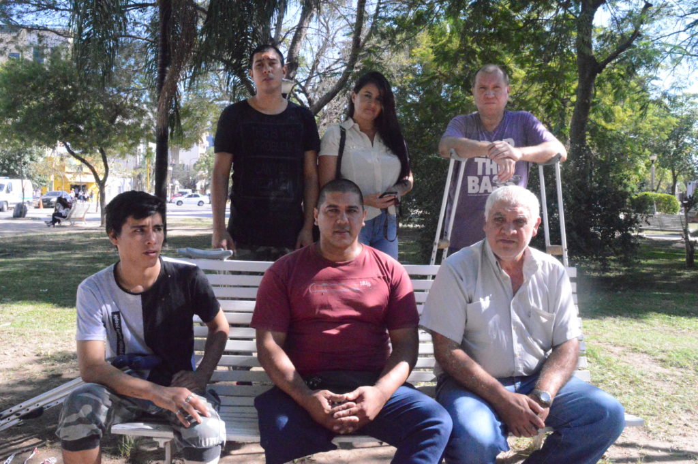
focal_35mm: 34
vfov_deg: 38.3
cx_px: 349
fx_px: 668
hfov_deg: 55.1
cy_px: 232
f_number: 20
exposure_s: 1/1600
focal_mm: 23
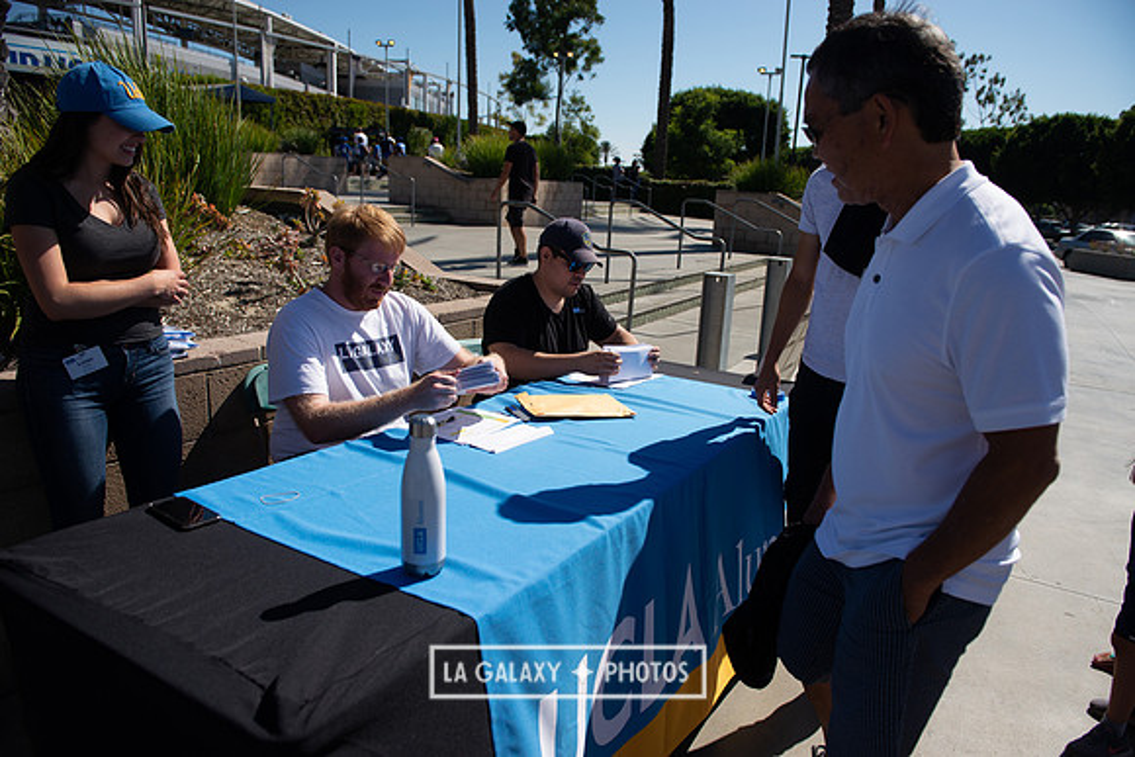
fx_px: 757
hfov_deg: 73.7
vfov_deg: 53.2
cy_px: 378
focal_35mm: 24
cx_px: 568
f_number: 4
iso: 200
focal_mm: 24
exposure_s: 1/4000
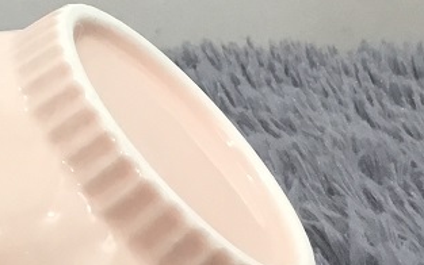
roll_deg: +0.6
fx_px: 1457
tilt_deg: -13.9
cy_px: 11
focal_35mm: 126
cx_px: -131
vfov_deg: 10.3
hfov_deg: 15.7
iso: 80
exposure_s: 1/33
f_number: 2.4
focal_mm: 3.3
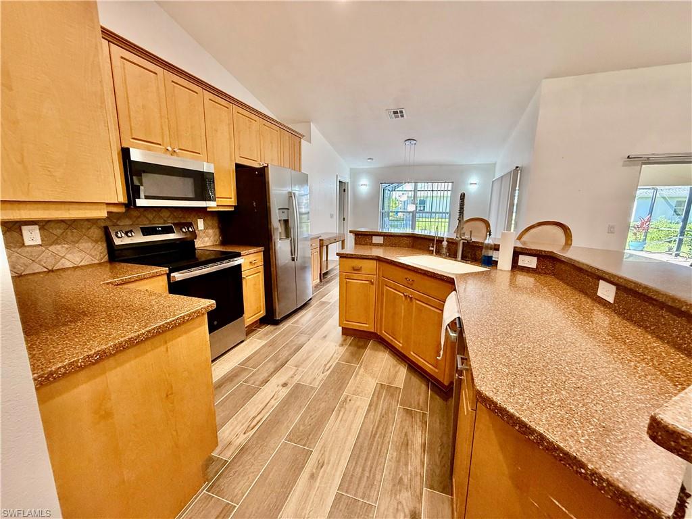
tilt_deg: -10.7
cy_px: 260
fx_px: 280
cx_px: 346
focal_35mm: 14
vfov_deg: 85.7
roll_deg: -1.3
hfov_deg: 102.1
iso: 400
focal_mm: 2.22
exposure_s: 1/120
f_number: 2.2
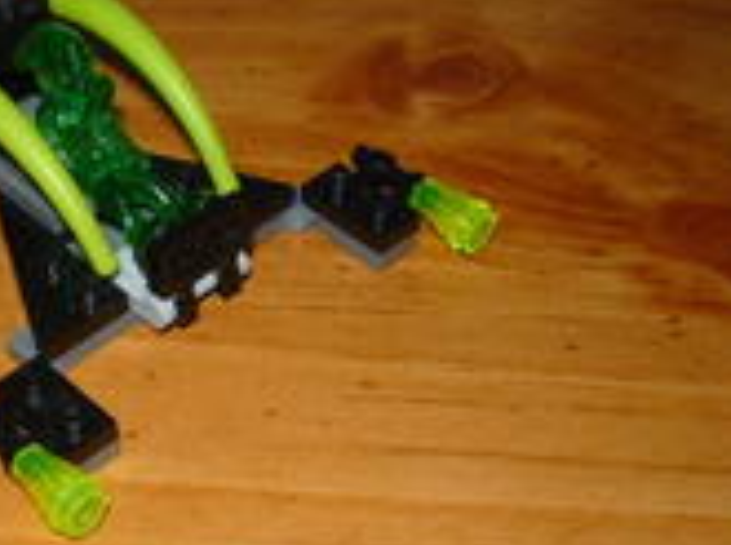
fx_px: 1475
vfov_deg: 20.8
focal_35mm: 70
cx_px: 173
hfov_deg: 27.4
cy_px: 381
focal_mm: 5.2
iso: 100
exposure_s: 1/30
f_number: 4
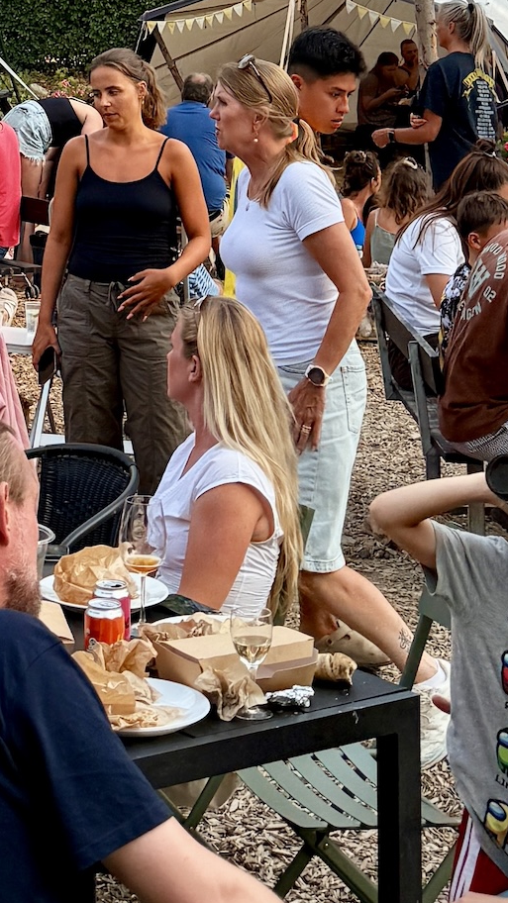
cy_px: -404
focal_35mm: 91
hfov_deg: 13.1
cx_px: 4
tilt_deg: +10.6
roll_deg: -1.8
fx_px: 2179
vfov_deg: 20.5
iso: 80
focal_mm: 6.76
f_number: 1.78
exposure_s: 1/1292
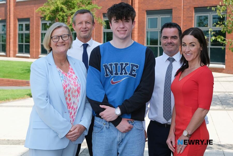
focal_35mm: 73
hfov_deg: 27.7
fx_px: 472
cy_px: 78
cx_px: 116
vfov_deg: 18.7
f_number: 6.4
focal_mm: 48.4
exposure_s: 1/640
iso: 400
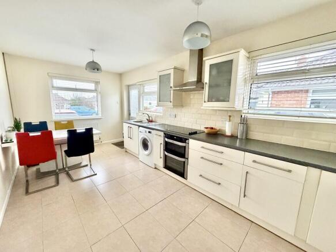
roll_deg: -0.7
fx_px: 136
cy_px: 126
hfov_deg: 102.1
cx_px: 168
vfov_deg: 85.7
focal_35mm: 14
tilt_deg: -8.3
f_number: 2.2
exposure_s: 1/60
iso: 500
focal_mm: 2.22
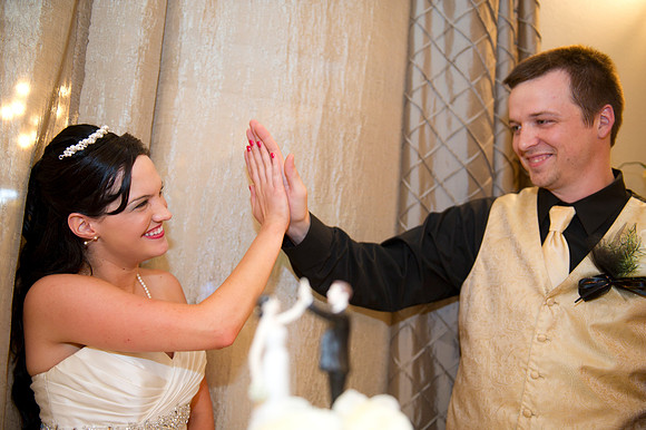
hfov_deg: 54.5
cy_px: 215
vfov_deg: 37.8
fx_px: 628
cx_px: 323
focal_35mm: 35
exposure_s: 1/50
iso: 1250
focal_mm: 35
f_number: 2.8
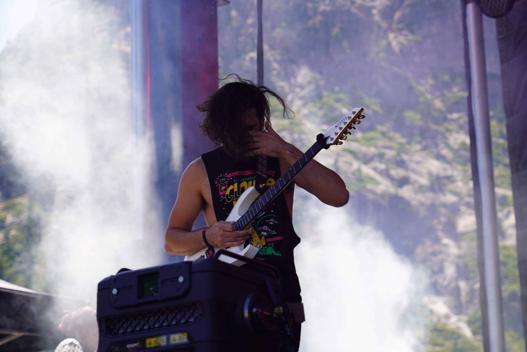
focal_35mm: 105
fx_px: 1537
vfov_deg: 13.0
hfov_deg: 19.5
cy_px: 176
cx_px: 264
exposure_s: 1/160
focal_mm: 105
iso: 100
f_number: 5.6
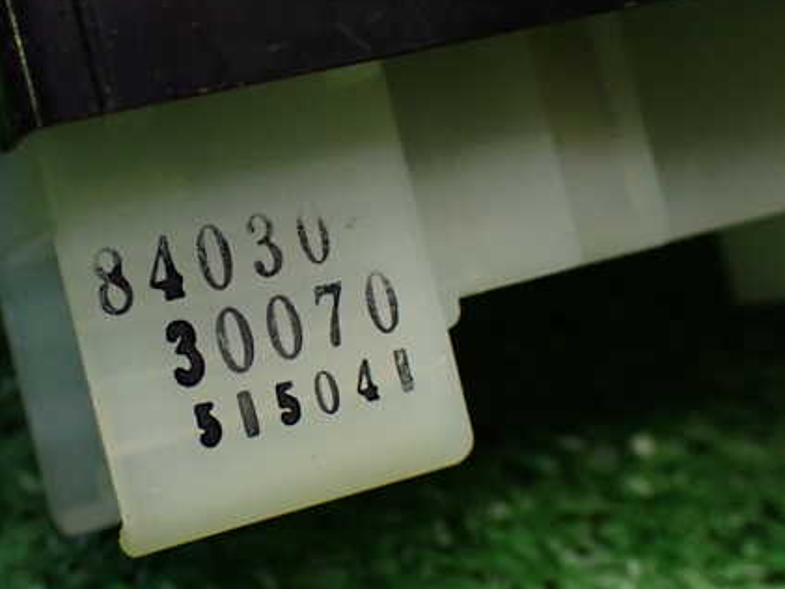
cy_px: 308
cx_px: 259
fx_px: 1520
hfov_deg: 28.8
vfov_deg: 21.9
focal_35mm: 67
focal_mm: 8.4
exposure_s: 1/100
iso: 800
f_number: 3.1
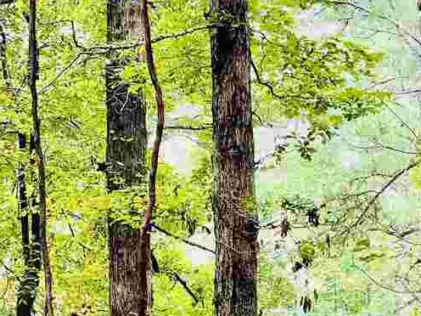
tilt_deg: +0.9
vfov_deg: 8.9
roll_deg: +0.6
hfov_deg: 12.0
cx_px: 124
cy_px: 319
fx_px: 2007
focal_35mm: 165
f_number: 2.2
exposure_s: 1/121
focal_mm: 7.5
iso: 160
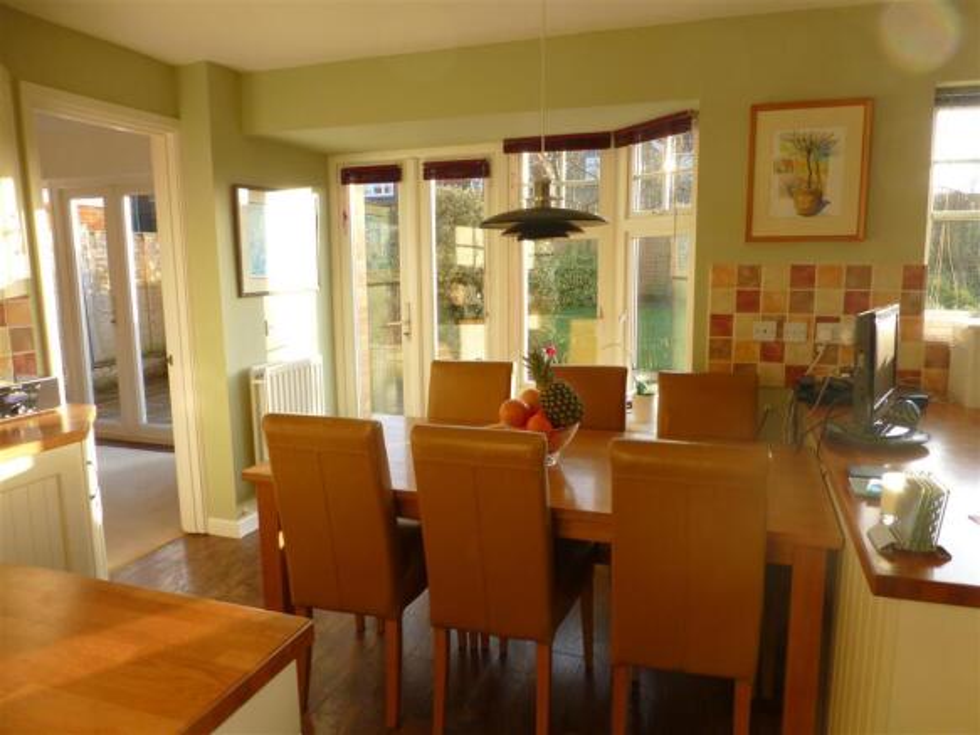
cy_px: 368
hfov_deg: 71.6
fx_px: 679
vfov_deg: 56.8
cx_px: 490
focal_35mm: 24
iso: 100
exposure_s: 1/60
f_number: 3.3
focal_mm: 4.3
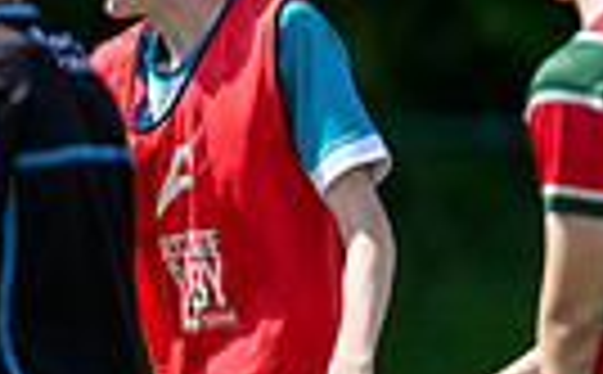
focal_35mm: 1784
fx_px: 29244
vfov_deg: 0.7
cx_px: 1283
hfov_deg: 1.2
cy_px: 242
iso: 250
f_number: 3.2
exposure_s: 1/2500
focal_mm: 400
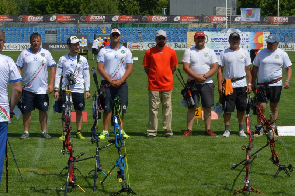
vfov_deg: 13.0
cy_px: 98
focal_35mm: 105
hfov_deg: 19.5
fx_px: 860
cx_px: 148
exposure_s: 1/250
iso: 400
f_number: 22
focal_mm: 70
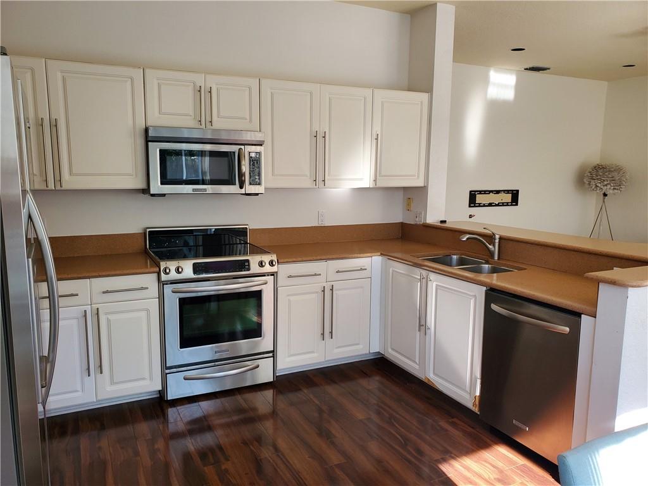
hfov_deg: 67.3
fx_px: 487
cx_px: 324
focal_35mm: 26
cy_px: 243
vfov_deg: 53.1
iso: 125
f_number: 2.4
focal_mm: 4.3
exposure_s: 1/120
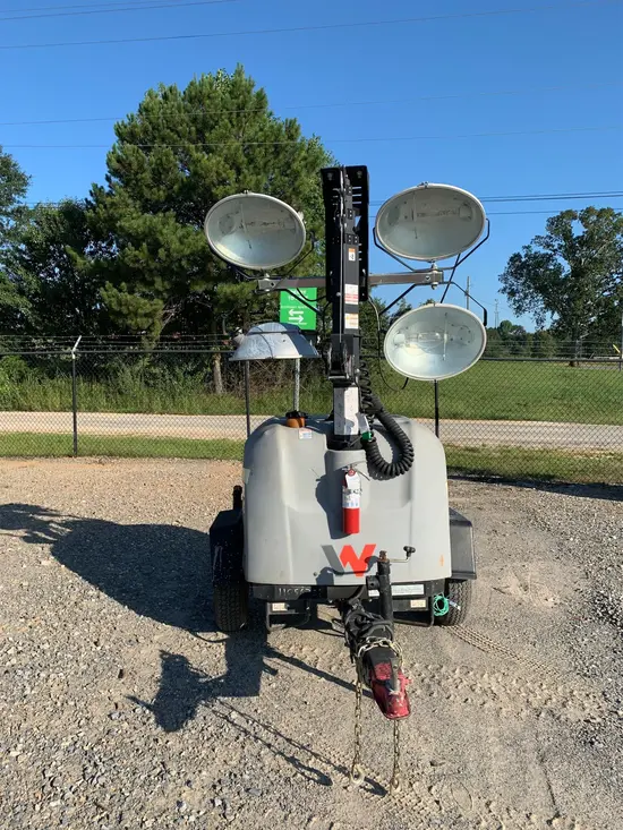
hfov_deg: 53.1
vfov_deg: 67.3
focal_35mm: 26
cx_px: 312
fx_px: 624
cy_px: 415
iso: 25
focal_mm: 4.25
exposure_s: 1/1779
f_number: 1.8
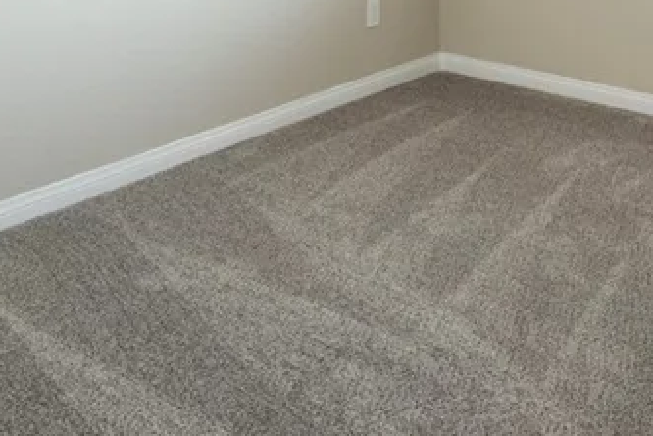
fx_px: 780
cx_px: 480
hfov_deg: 44.1
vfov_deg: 26.4
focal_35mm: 43
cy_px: -133
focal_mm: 14
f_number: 8
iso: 100
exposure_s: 1/1.43
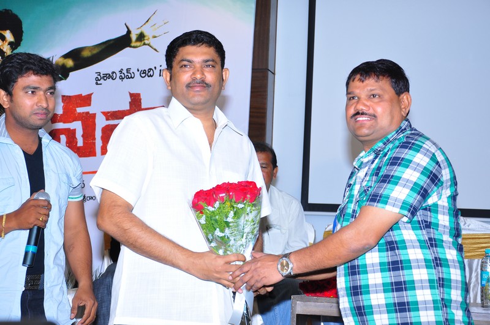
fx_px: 1060
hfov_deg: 26.0
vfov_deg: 17.4
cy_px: 162
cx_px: 245
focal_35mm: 78
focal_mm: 52
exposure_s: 1/125
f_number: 8
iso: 320
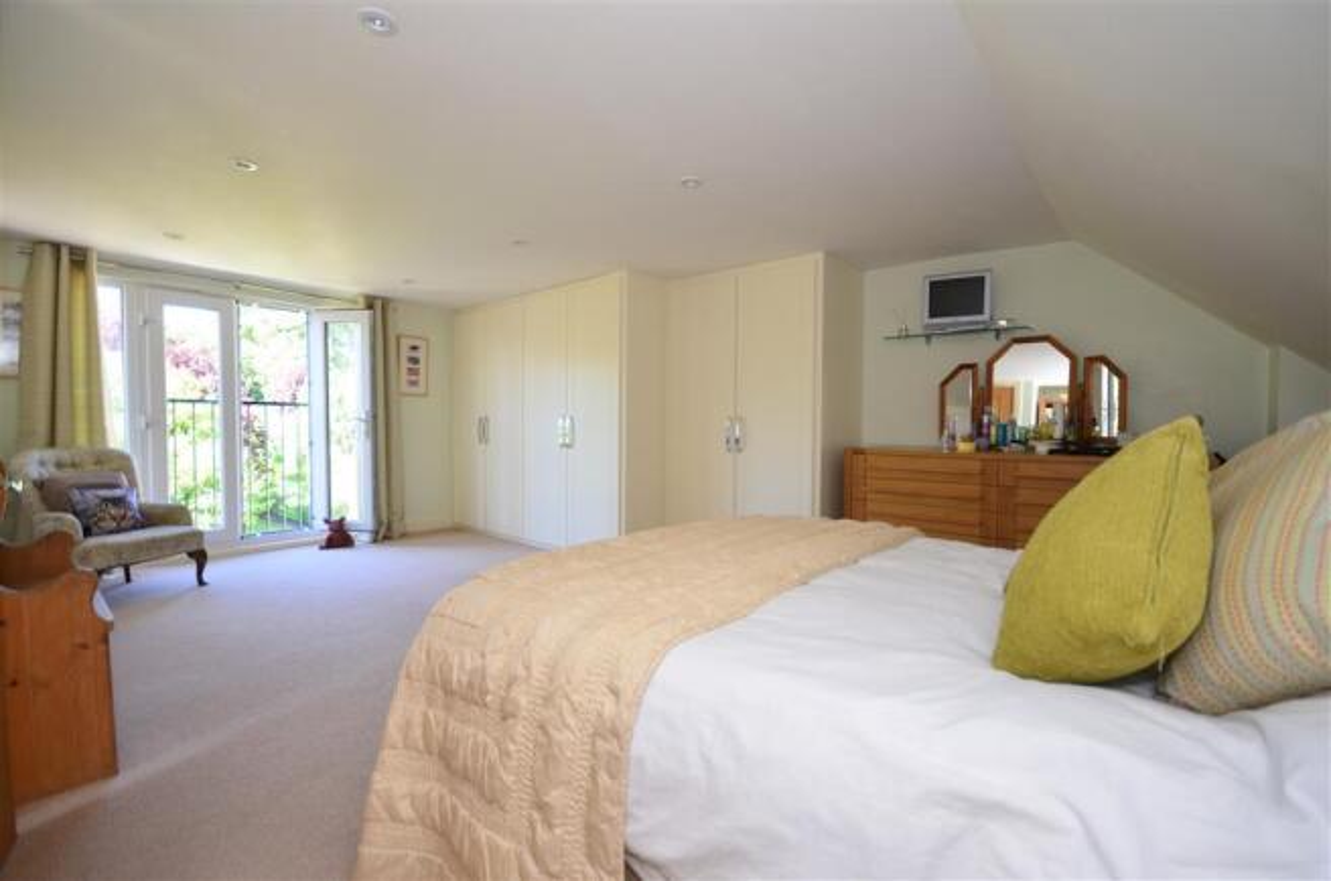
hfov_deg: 100.5
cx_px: 666
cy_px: 440
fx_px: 553
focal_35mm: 15
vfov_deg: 77.0
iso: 200
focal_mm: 10
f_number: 5
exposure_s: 1/30
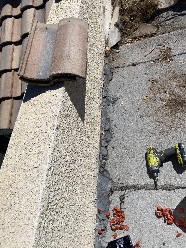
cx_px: 93
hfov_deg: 53.1
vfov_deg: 67.3
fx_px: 186
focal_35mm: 26
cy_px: 124
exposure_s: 1/10417
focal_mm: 4.25
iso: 32
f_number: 1.8
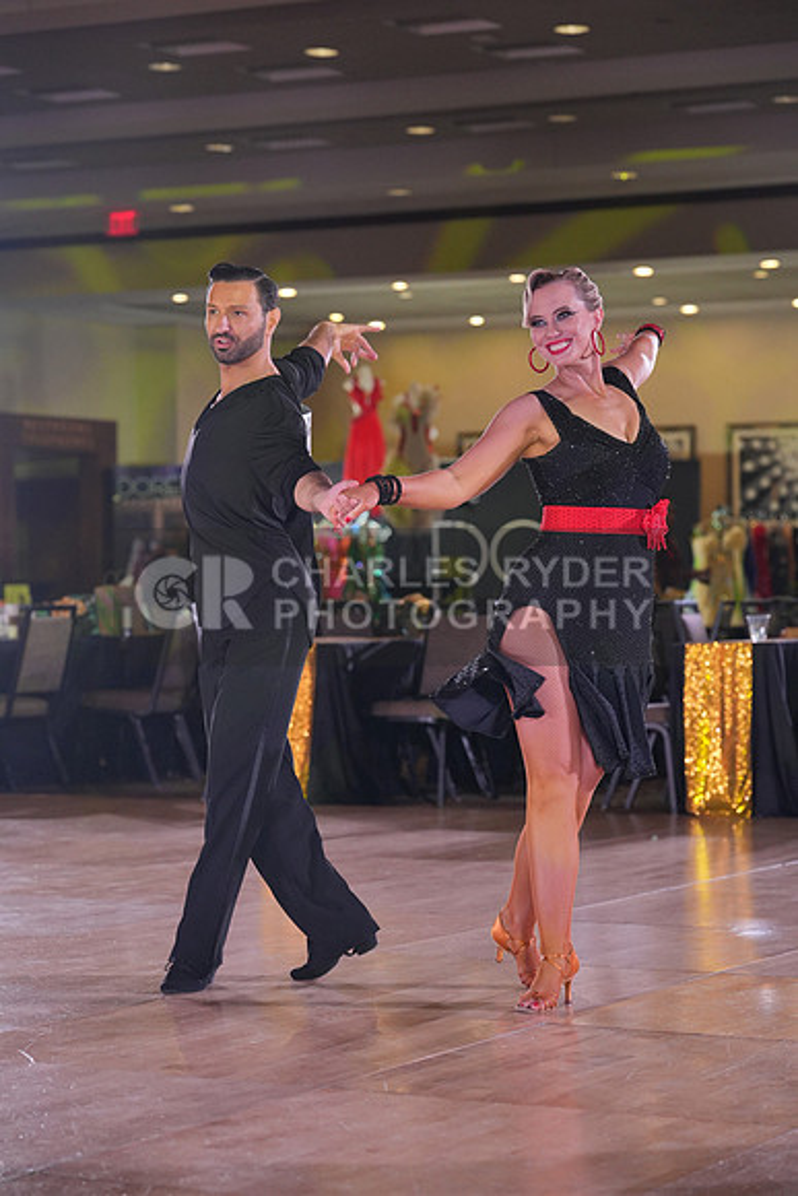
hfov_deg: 15.0
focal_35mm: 91
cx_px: 399
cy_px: 598
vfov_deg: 22.4
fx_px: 3024
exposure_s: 1/400
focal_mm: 91
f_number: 4
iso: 1600
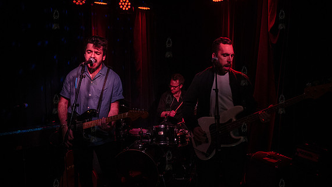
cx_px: 168
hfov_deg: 62.6
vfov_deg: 37.8
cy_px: 103
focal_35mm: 31
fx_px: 273
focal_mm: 29
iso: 8000
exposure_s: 1/400
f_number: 3.2
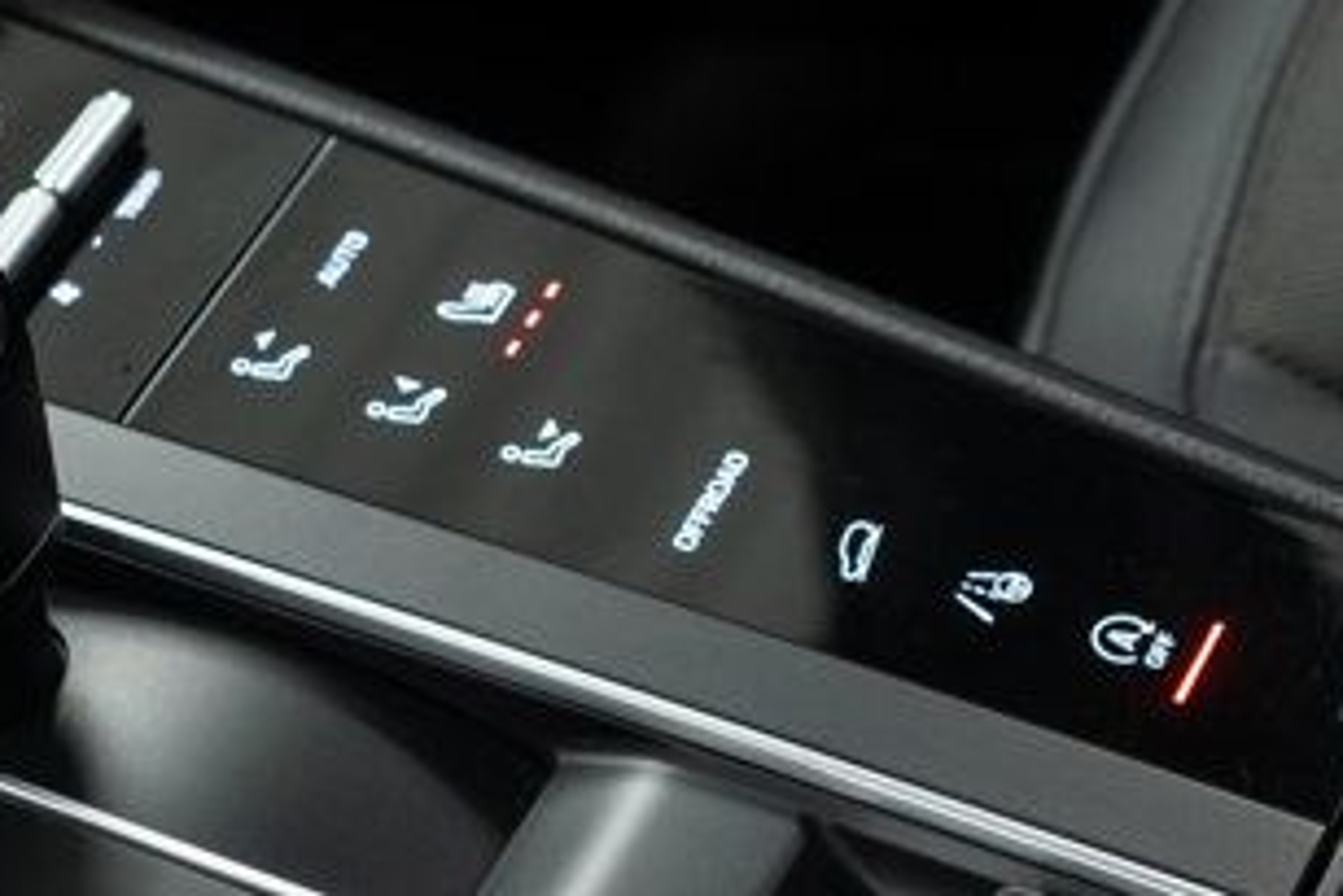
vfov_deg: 9.8
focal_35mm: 140
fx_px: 5225
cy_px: 815
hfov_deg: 14.6
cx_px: 512
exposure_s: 1/50
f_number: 3.2
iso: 1000
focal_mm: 28
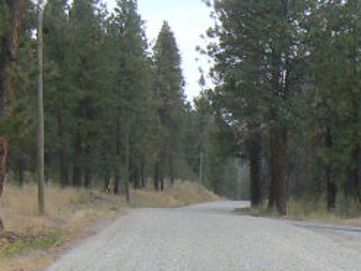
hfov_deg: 16.0
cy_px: 283
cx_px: 415
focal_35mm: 119
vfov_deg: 12.3
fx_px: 1240
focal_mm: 6
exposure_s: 1/400
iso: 200
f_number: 5.6
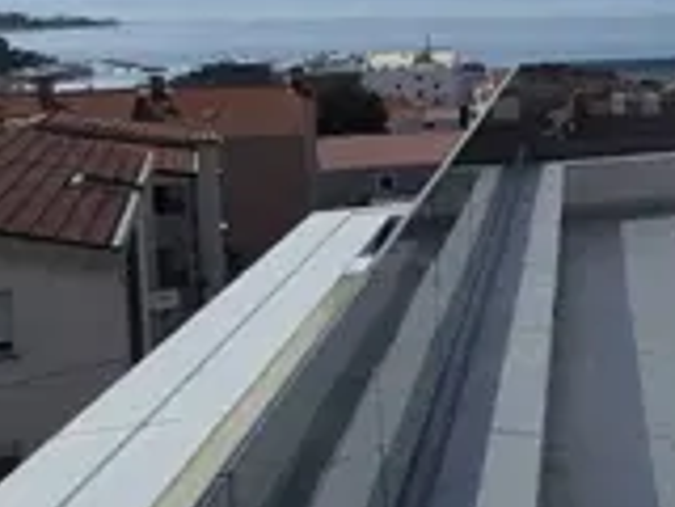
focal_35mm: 65
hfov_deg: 18.8
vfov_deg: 22.1
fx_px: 1267
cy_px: 68
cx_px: 1346
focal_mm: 2.2
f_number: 2.2
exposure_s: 1/6064
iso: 50
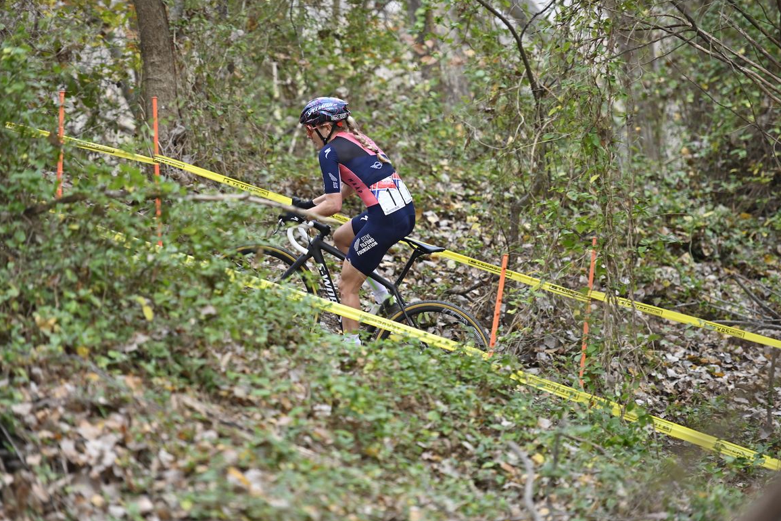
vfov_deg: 7.3
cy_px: 268
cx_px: 391
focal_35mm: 187
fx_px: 4057
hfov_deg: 11.0
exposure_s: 1/500
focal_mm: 180
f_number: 3.2
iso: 400
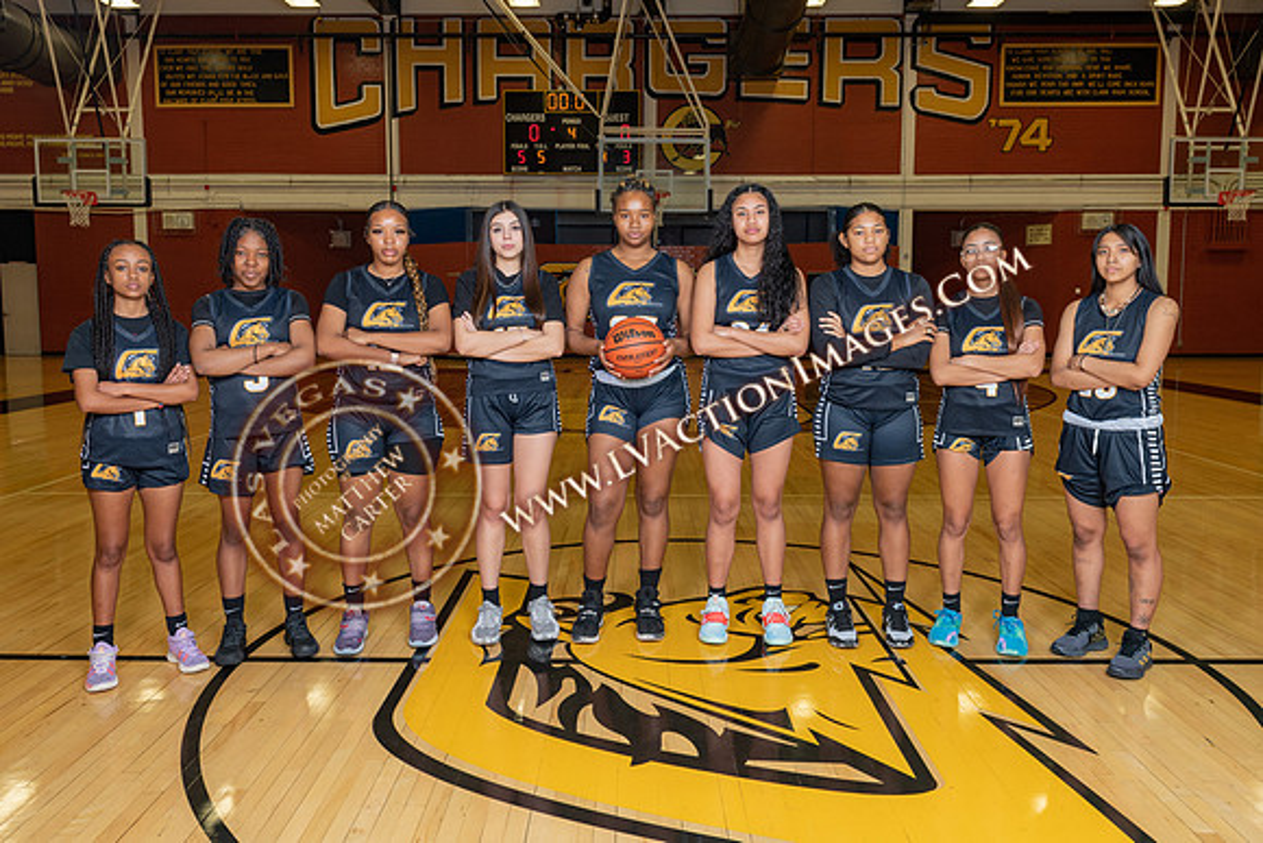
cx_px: 622
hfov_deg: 67.3
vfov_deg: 47.9
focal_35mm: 27
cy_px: 394
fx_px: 948
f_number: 7.1
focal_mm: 24
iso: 250
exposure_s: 1/50
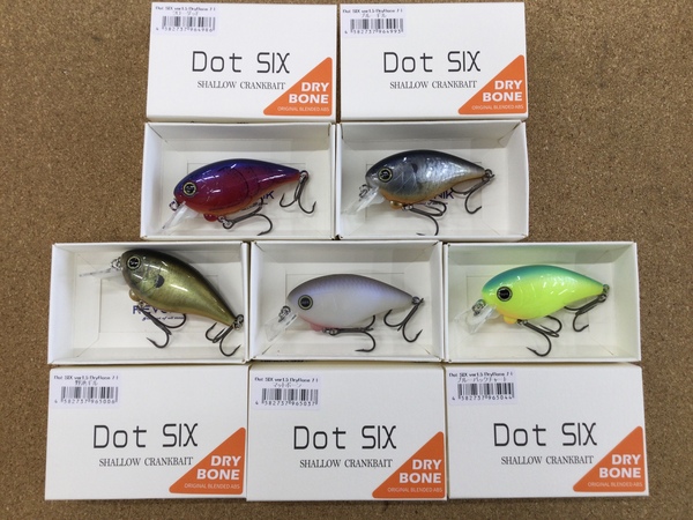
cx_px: 346
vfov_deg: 45.4
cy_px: 260
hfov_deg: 58.4
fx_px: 621
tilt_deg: -83.7
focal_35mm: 31
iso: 25
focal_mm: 3.3
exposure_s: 1/60
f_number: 2.4
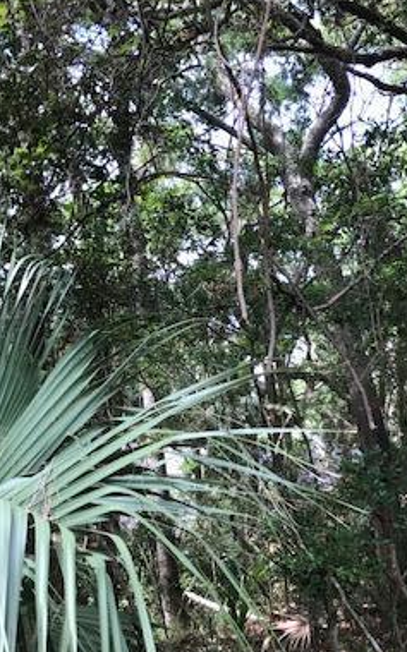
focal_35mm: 50
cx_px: 258
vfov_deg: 40.3
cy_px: 367
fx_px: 889
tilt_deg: +12.4
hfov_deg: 25.7
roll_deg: +2.6
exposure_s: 1/90
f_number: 1.8
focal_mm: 3.99
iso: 20
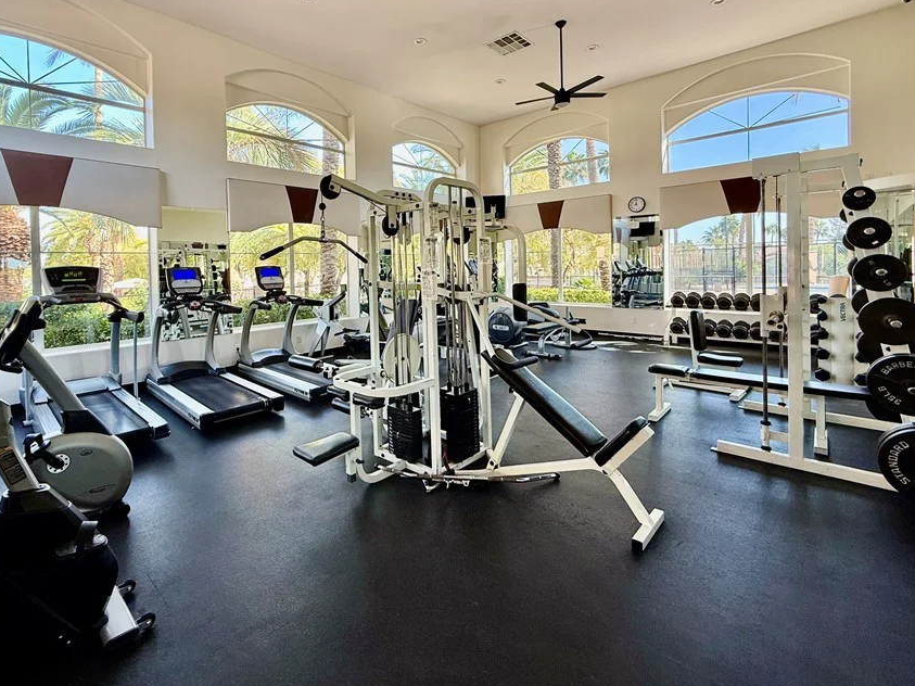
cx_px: 405
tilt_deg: -0.2
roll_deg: +1.3
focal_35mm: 17
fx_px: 449
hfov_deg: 90.7
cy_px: 274
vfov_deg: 73.9
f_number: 2.2
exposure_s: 1/99
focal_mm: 2.22
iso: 80
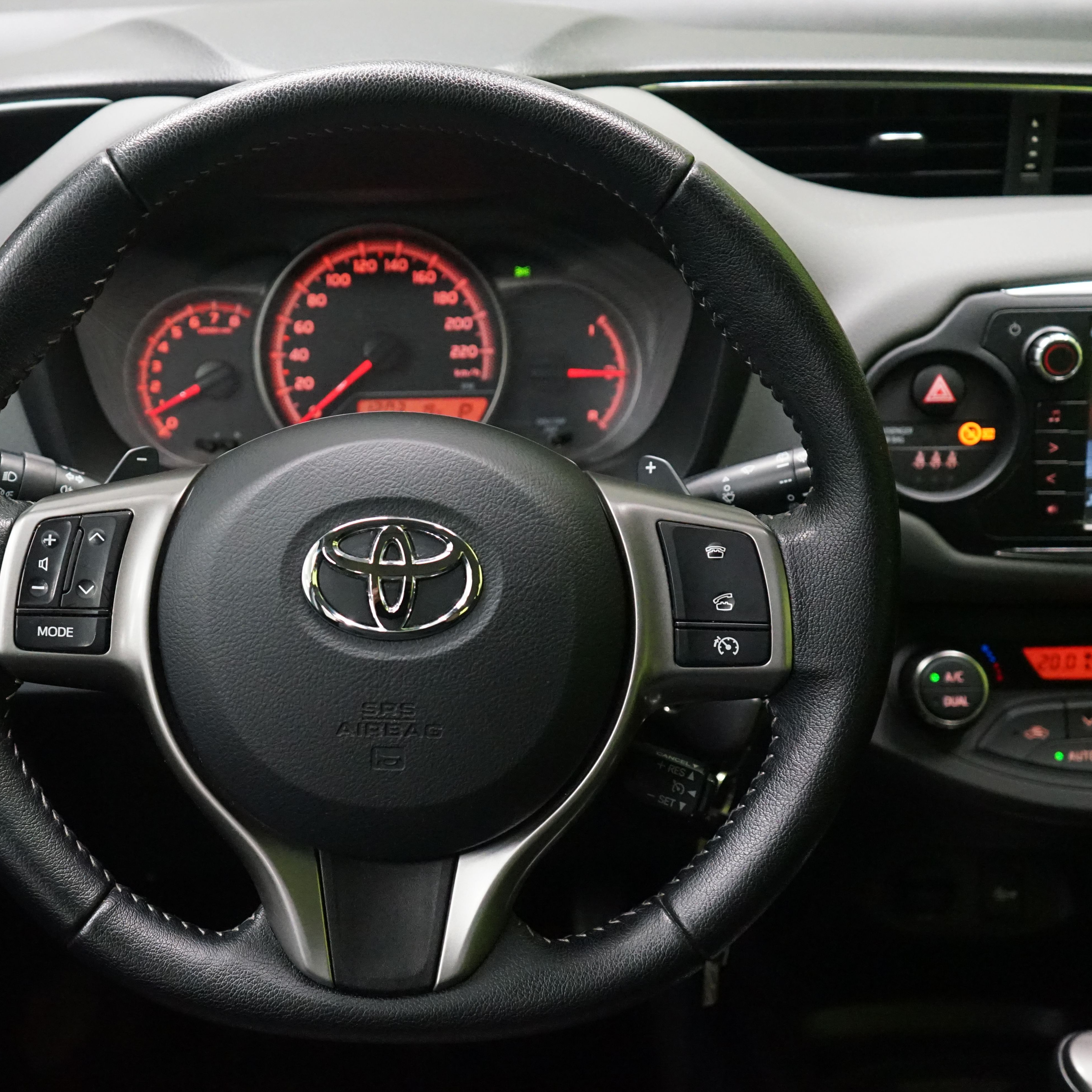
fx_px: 1713
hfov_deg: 35.1
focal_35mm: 48
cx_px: 391
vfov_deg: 35.4
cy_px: 554
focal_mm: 37
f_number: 4
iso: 6400
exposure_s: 1/60
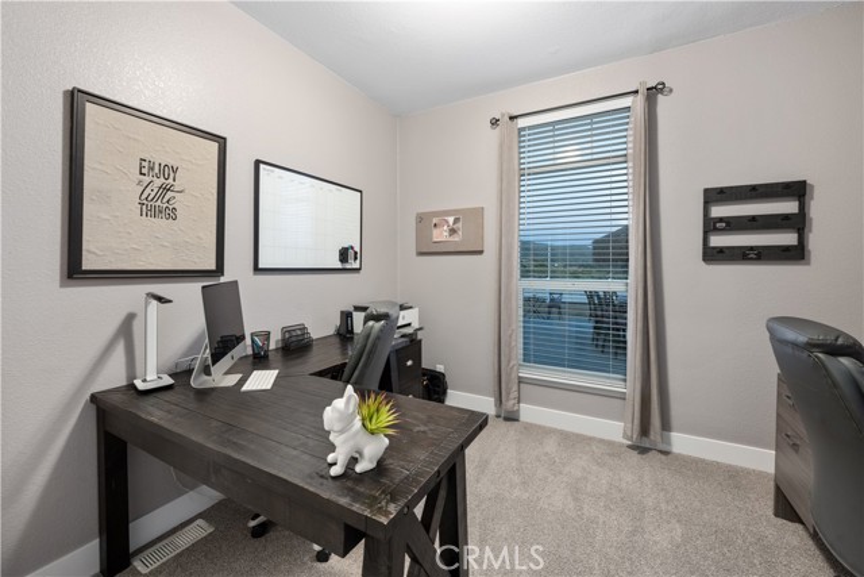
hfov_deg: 104.2
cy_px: 288
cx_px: 432
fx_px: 336
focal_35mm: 14
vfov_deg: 81.2
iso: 500
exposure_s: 1/1.25
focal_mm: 14
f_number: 8
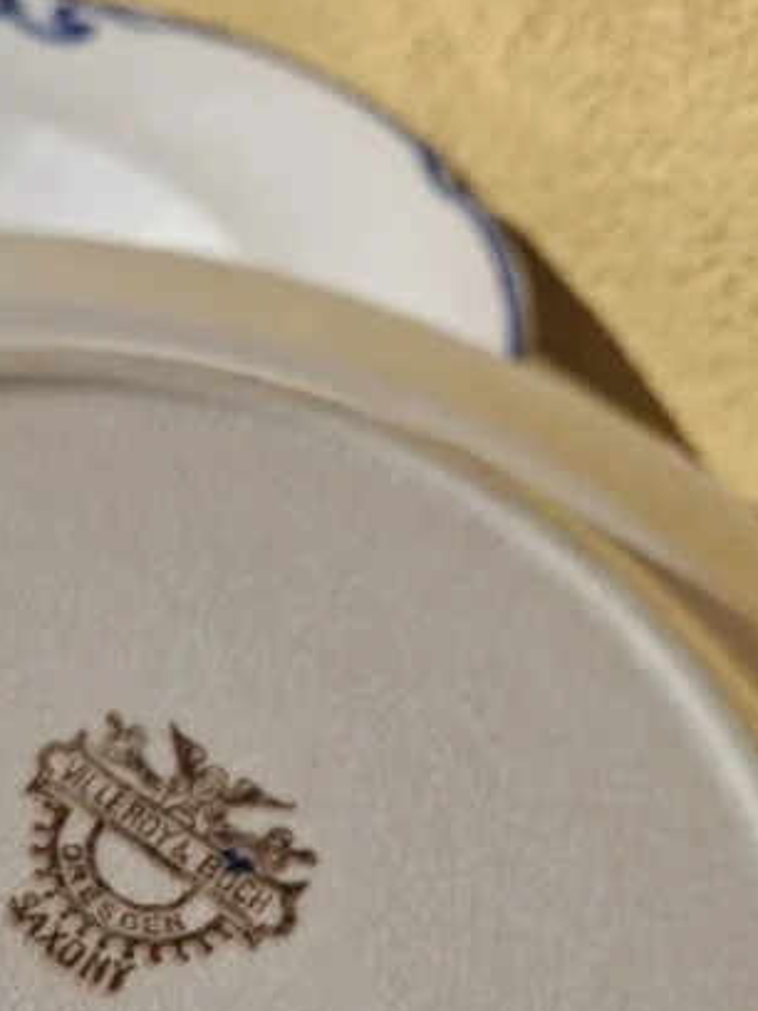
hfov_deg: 28.3
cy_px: 927
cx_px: 45
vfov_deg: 36.3
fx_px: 1431
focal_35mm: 49
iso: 25
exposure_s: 1/2415
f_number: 1.8
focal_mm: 4.69
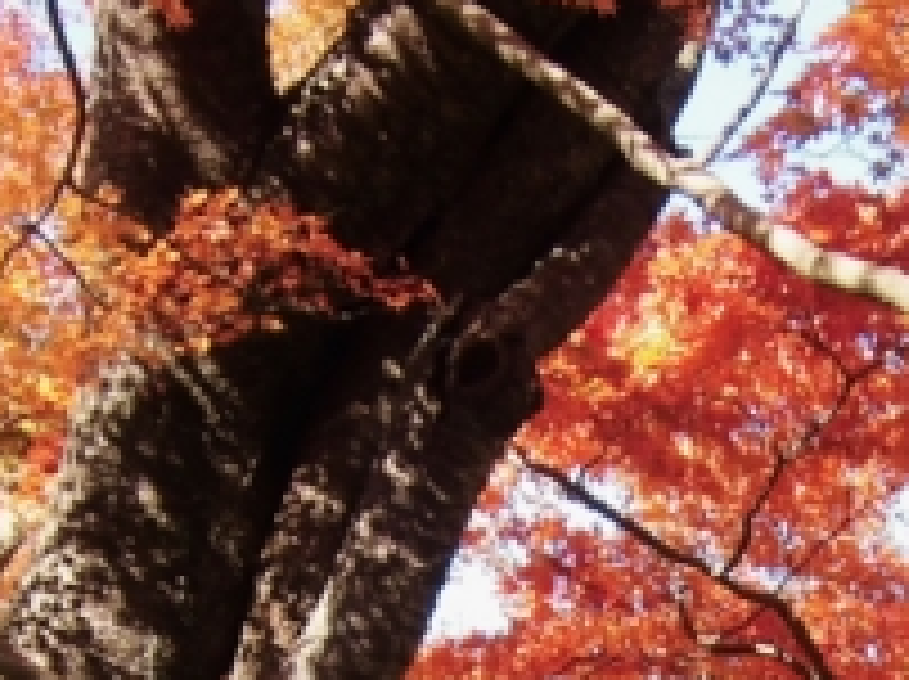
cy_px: 1252
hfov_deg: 15.9
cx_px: 788
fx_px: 3226
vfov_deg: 11.1
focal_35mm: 123
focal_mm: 5.5
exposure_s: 1/200
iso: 100
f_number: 2.9
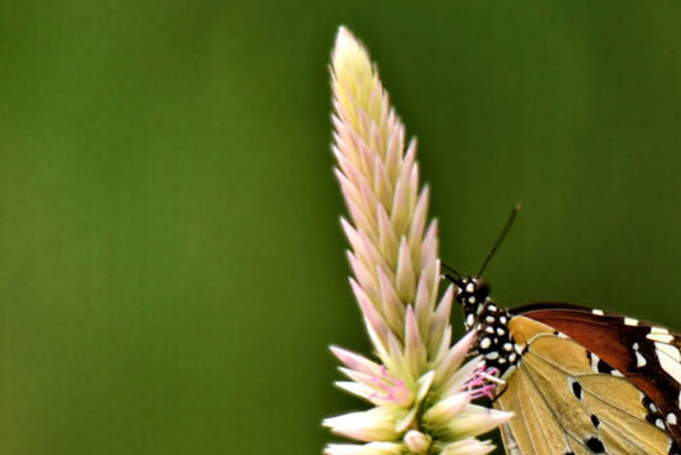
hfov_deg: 2.3
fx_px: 17337
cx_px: 509
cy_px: 404
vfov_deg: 1.5
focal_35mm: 916
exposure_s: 1/1000
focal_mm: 450
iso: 640
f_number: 8
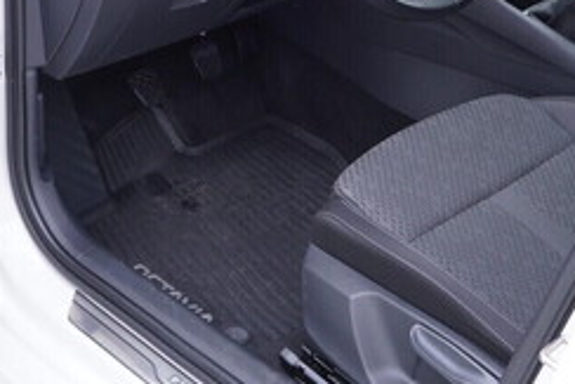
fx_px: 1294
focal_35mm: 81
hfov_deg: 25.0
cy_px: 25
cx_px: 255
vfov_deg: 16.6
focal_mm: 24
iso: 160
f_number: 2.8
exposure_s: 1/40
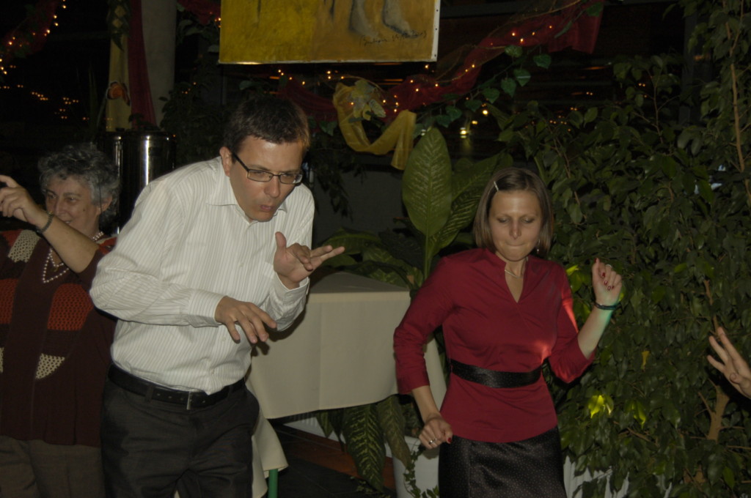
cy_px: 249
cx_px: 376
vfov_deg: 28.0
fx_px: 1000
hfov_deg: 41.2
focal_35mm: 48
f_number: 4.5
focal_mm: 32
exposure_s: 1/60
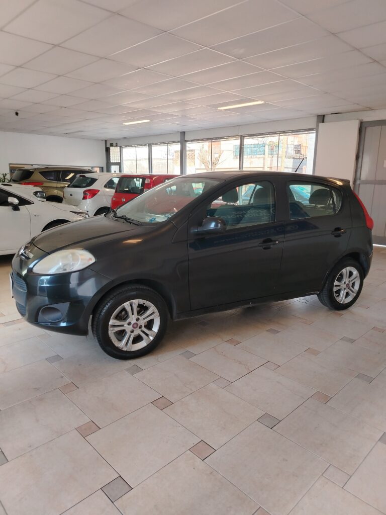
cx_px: 193
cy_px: 258
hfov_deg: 56.8
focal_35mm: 24
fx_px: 357
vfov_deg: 71.6
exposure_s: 1/100
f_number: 1.75
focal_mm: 5.25
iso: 397
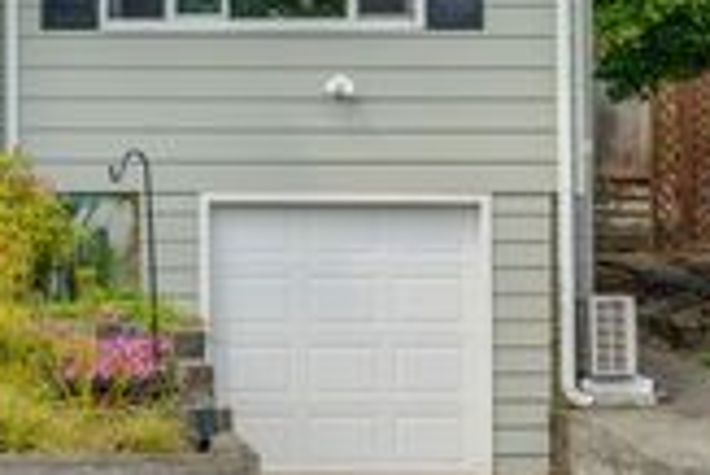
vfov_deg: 15.3
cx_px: 48
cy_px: 98
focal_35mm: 89
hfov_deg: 22.2
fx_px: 1757
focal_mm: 29
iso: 400
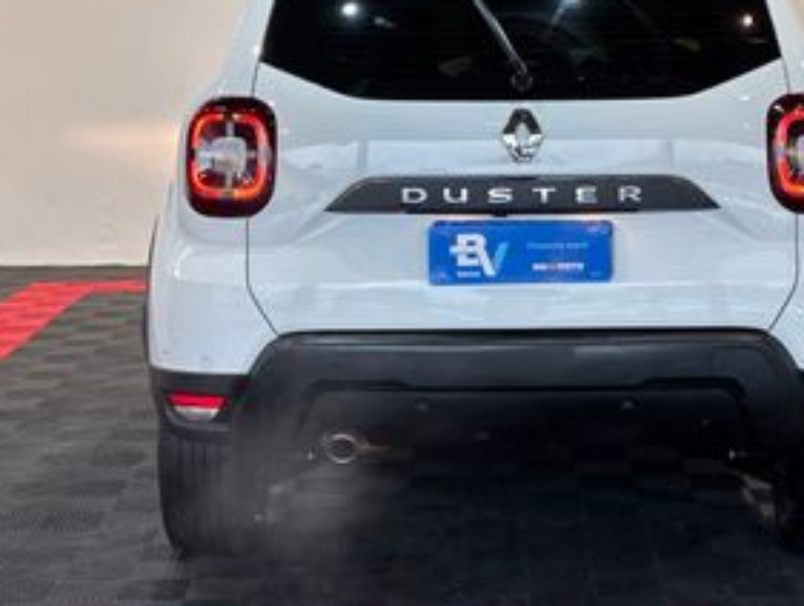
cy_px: 194
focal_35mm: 87
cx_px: 515
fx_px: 2025
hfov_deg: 22.4
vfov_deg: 17.0
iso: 50
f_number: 1.6
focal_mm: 5.96
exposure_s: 1/120
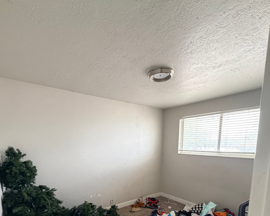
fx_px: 152
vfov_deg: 66.0
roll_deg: -0.5
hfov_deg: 83.2
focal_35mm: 19
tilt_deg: -7.7
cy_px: 165
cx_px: 130
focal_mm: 2.22
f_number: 2.2
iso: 320
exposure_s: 1/80
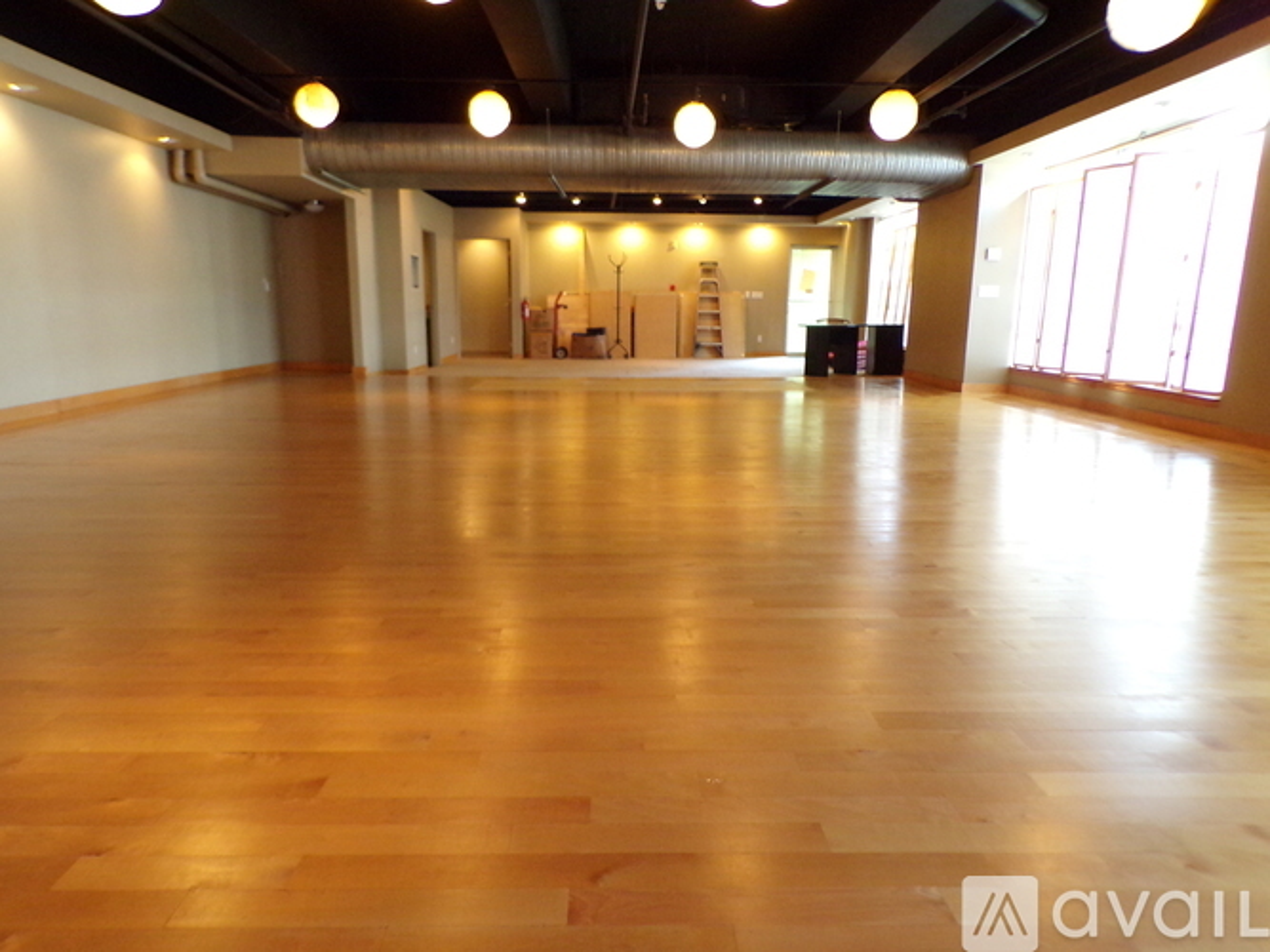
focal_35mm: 24
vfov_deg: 56.8
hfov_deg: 71.6
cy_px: 476
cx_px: 635
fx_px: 880
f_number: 3
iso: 364
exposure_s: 1/17
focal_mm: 4.3
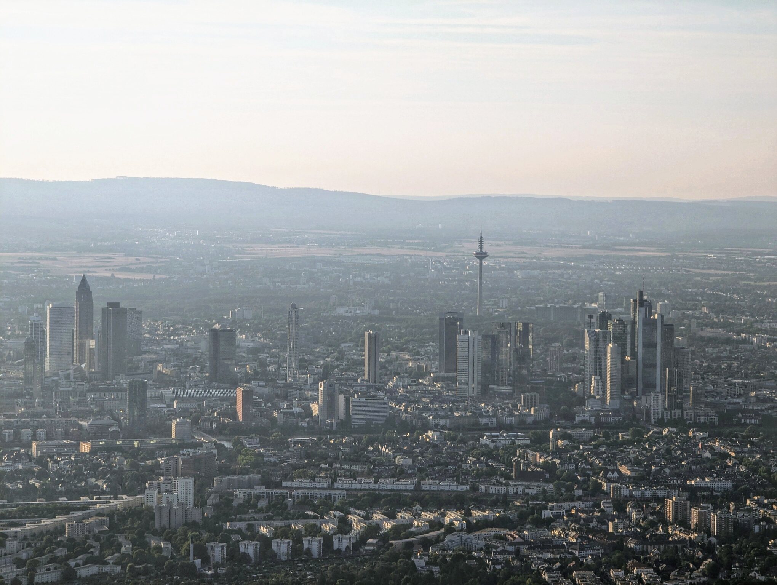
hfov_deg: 18.5
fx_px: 2383
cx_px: 388
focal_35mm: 106
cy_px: 292
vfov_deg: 14.0
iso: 39
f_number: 3.5
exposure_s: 1/162
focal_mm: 19
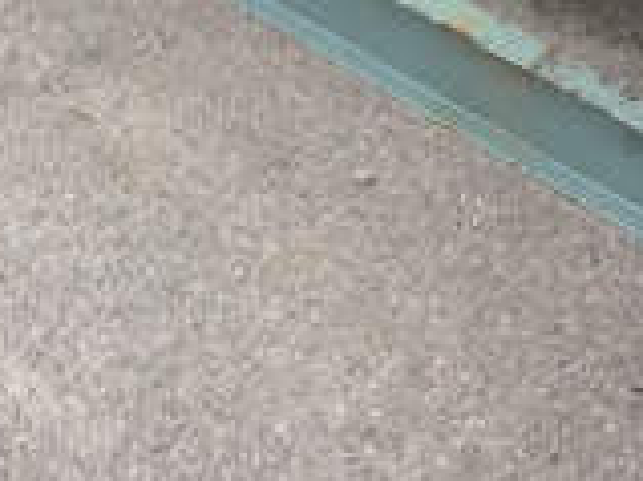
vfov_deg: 12.1
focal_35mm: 117
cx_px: 198
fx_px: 2172
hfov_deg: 16.8
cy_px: -226
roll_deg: -1.2
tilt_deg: -21.9
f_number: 2.2
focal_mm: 4.15
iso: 25
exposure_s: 1/974
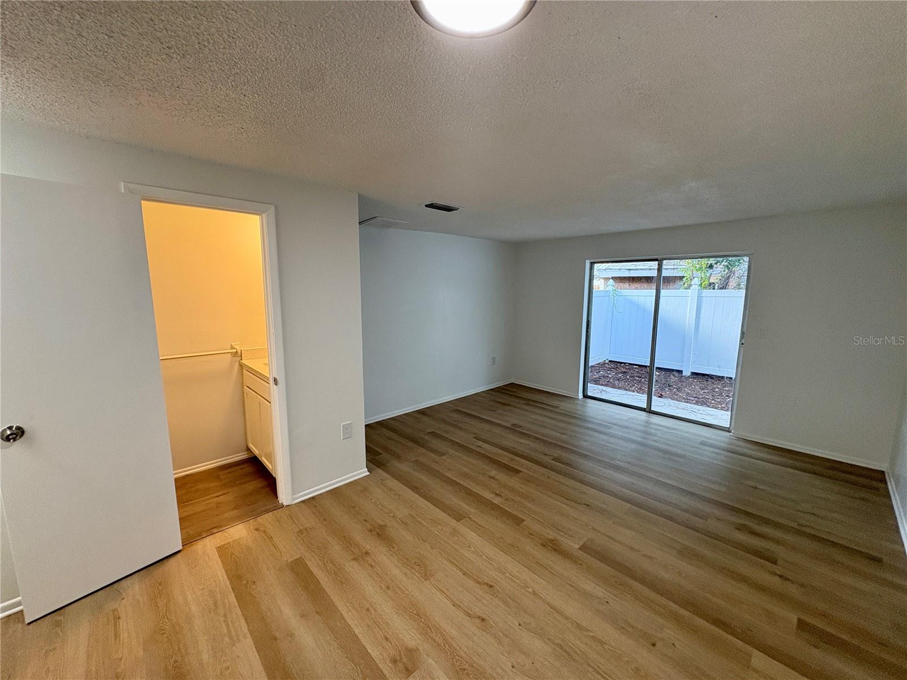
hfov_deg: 102.1
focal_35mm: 14
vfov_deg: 85.7
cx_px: 454
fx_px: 367
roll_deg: +0.1
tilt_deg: -8.0
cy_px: 340
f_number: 2.2
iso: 160
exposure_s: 1/60
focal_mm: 2.22
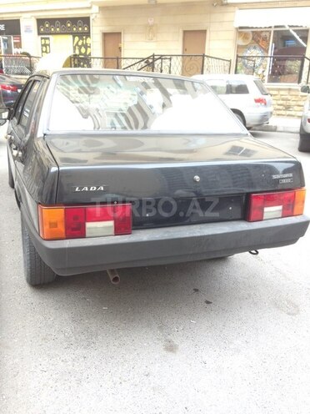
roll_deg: -4.0
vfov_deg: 55.4
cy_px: 207
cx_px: 155
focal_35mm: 33
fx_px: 394
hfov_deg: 42.9
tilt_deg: -12.9
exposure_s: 1/60
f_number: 2.4
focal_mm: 4.12
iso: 50
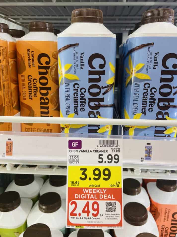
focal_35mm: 28
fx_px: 191
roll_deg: -1.1
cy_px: 115
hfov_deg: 49.7
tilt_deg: -5.9
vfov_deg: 63.4
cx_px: 91
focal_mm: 4.2
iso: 80
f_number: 1.6
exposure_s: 1/120
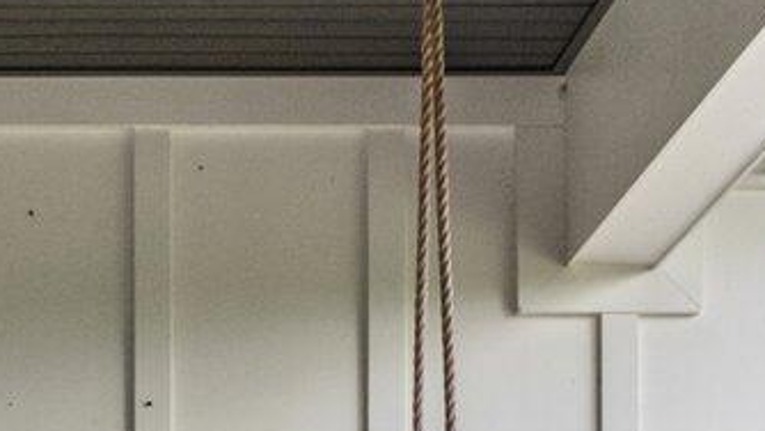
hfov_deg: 13.7
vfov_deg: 7.3
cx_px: -85
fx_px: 3124
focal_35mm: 154
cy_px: 1076
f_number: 10
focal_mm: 24
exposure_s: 1/30
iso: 1000
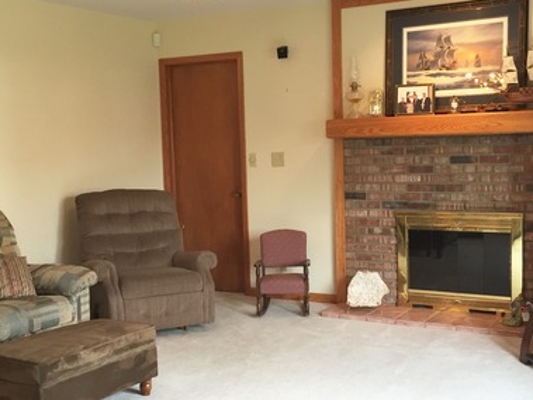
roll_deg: +2.0
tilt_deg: -6.4
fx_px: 754
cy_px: 208
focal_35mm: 49
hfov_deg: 38.9
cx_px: 273
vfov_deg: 29.7
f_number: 2.2
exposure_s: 1/30
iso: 64
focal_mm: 4.15
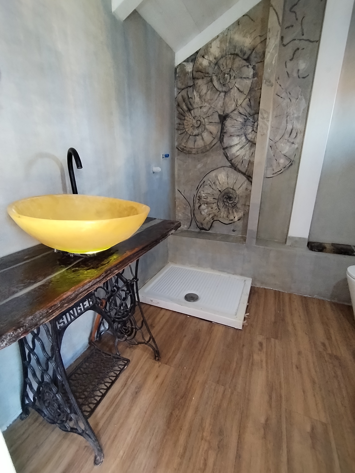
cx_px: 178
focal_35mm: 16
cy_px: 236
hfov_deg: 78.1
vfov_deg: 94.5
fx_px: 219
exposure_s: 1/33.3
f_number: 2.2
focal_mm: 1.42
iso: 758
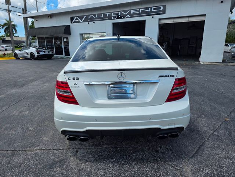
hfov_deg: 73.9
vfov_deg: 58.9
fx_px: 156
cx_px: 118
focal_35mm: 23
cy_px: 88
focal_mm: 6.3
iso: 80
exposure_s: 1/4539
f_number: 1.7
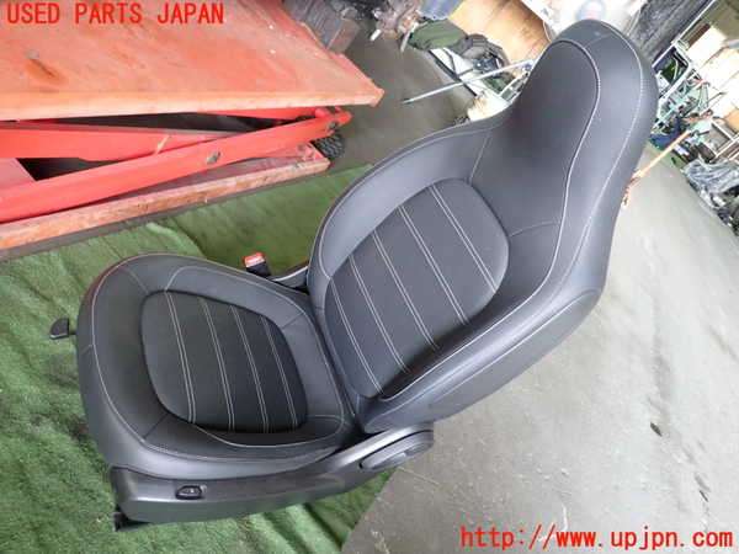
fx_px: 534
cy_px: 277
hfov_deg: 69.4
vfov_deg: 54.9
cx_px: 370
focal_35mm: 25
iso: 200
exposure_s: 1/40
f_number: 2
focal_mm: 4.5
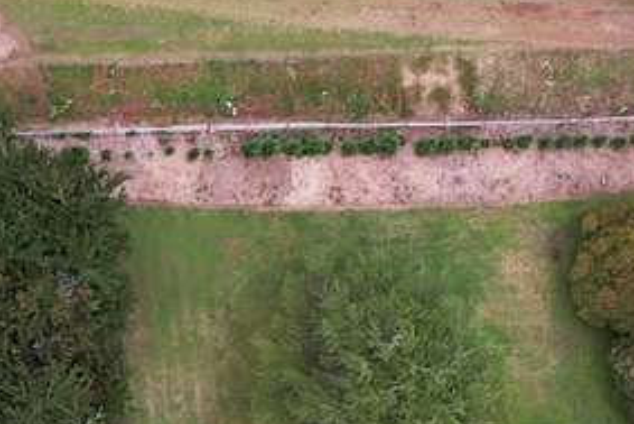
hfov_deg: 12.7
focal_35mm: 149
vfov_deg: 9.1
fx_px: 2625
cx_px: -448
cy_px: 525
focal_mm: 8.38
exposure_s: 1/60
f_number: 2.8
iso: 100
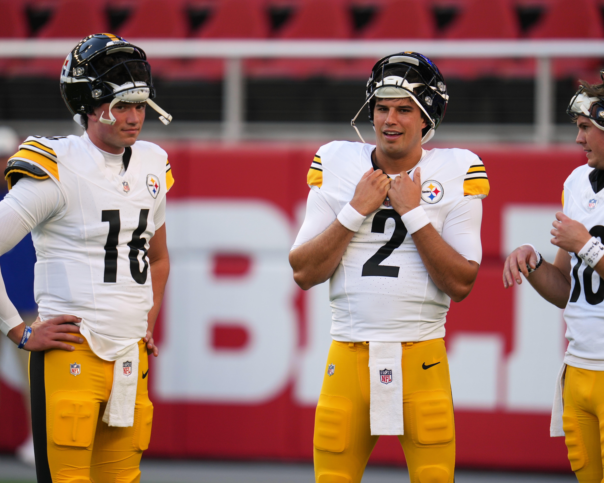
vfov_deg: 3.4
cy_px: 241
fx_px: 8062
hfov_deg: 4.3
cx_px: 341
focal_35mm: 451
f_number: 2.8
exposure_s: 1/1600
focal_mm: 400
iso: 320
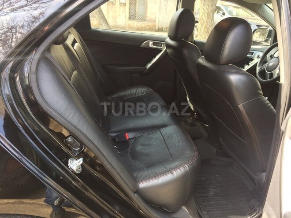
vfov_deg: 48.2
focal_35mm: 29
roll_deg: -2.3
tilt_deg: -23.4
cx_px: 146
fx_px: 244
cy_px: 109
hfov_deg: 61.7
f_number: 2.2
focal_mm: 4.15
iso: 64
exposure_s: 1/100
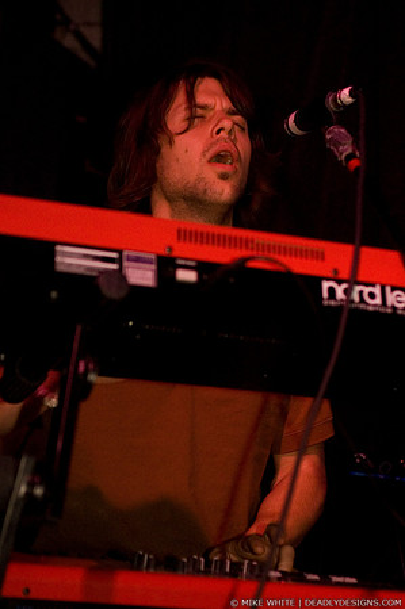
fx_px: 1471
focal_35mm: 87
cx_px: 202
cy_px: 304
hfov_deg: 15.7
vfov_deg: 23.4
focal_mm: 58
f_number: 3.2
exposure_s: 1/40
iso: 800
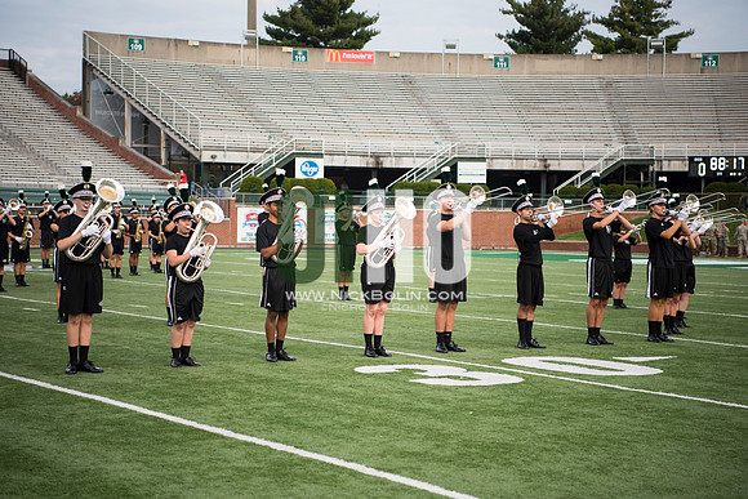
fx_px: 1455
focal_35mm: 70
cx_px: 374
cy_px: 250
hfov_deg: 28.8
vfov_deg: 19.5
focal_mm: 70
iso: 400
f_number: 2.8
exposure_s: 1/2000
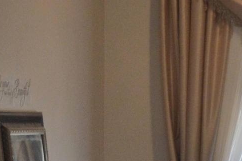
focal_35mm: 261
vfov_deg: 5.2
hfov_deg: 7.7
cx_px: 378
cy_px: 291
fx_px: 1753
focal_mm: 28
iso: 400
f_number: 4.5
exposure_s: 1/100
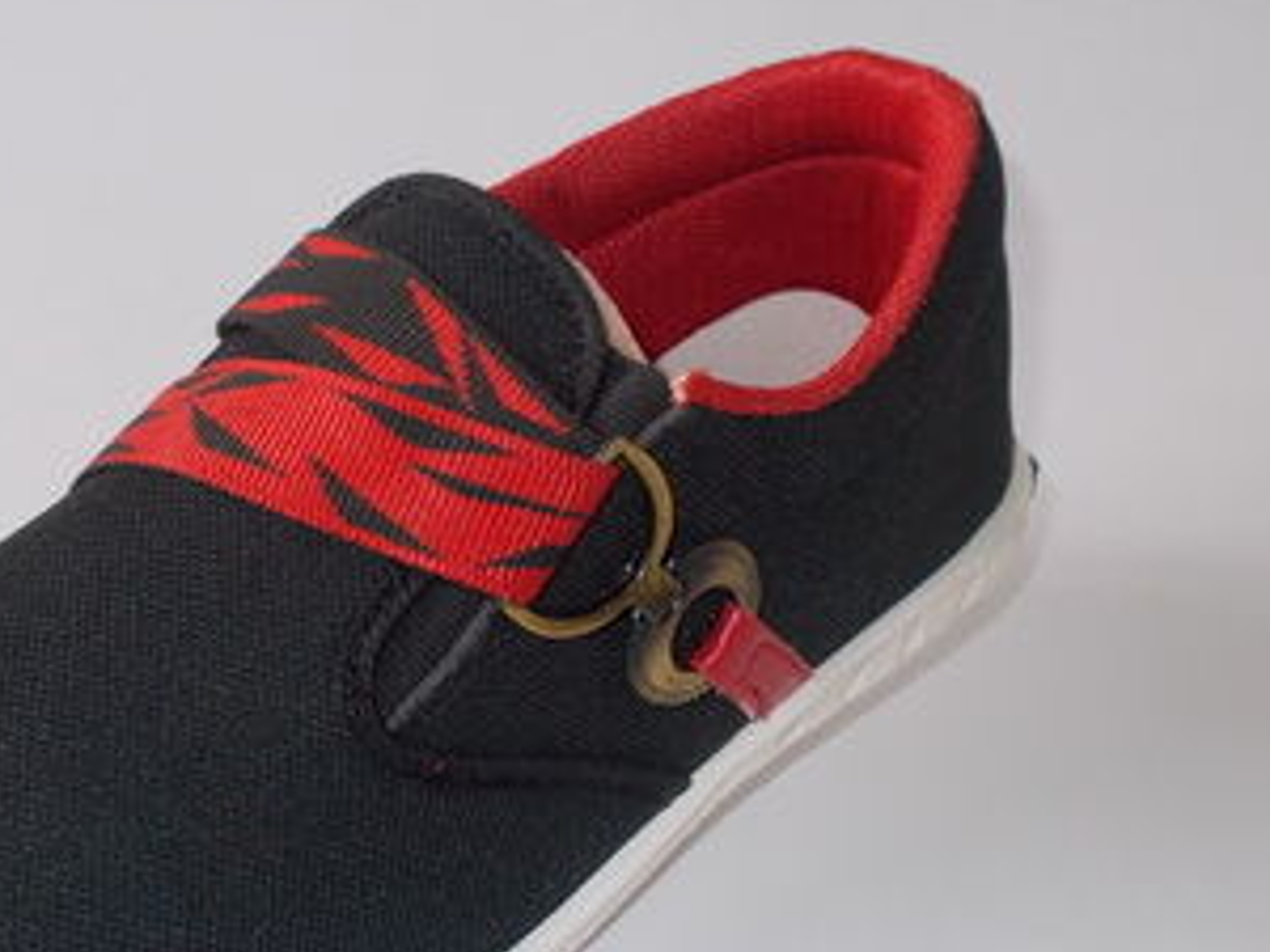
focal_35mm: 50
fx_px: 1834
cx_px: 394
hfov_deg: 37.6
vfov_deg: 28.9
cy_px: 628
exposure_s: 1/25
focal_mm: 5.3
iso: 200
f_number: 3.4
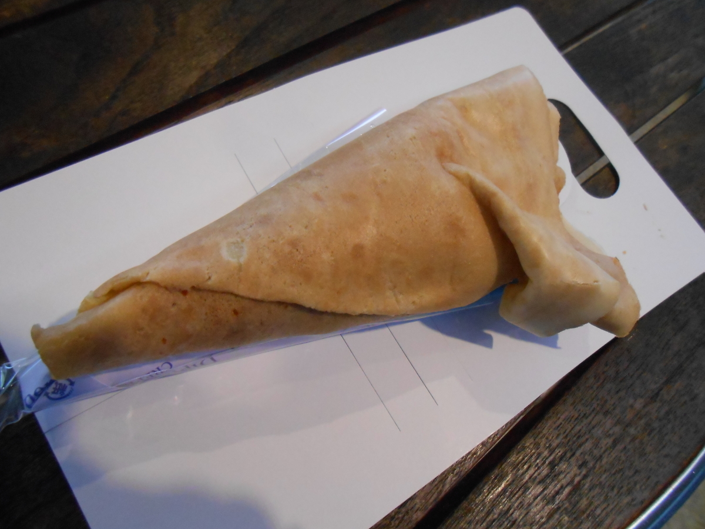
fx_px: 530
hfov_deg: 67.3
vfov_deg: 53.1
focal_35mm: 26
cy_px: 264
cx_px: 352
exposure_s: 1/125
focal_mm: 4.6
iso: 640
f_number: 3.5
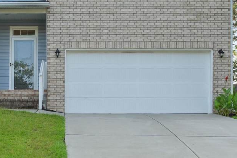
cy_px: 13
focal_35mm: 34
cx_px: 56
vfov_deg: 36.2
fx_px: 224
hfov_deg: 53.0
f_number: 6.3
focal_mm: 11
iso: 200
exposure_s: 1/100
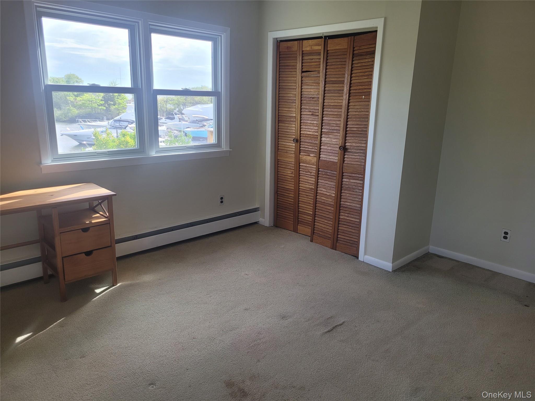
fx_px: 402
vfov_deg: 53.1
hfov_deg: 67.3
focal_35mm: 26
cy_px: 200
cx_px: 268
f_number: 1.8
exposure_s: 1/149
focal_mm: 5.4
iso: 40
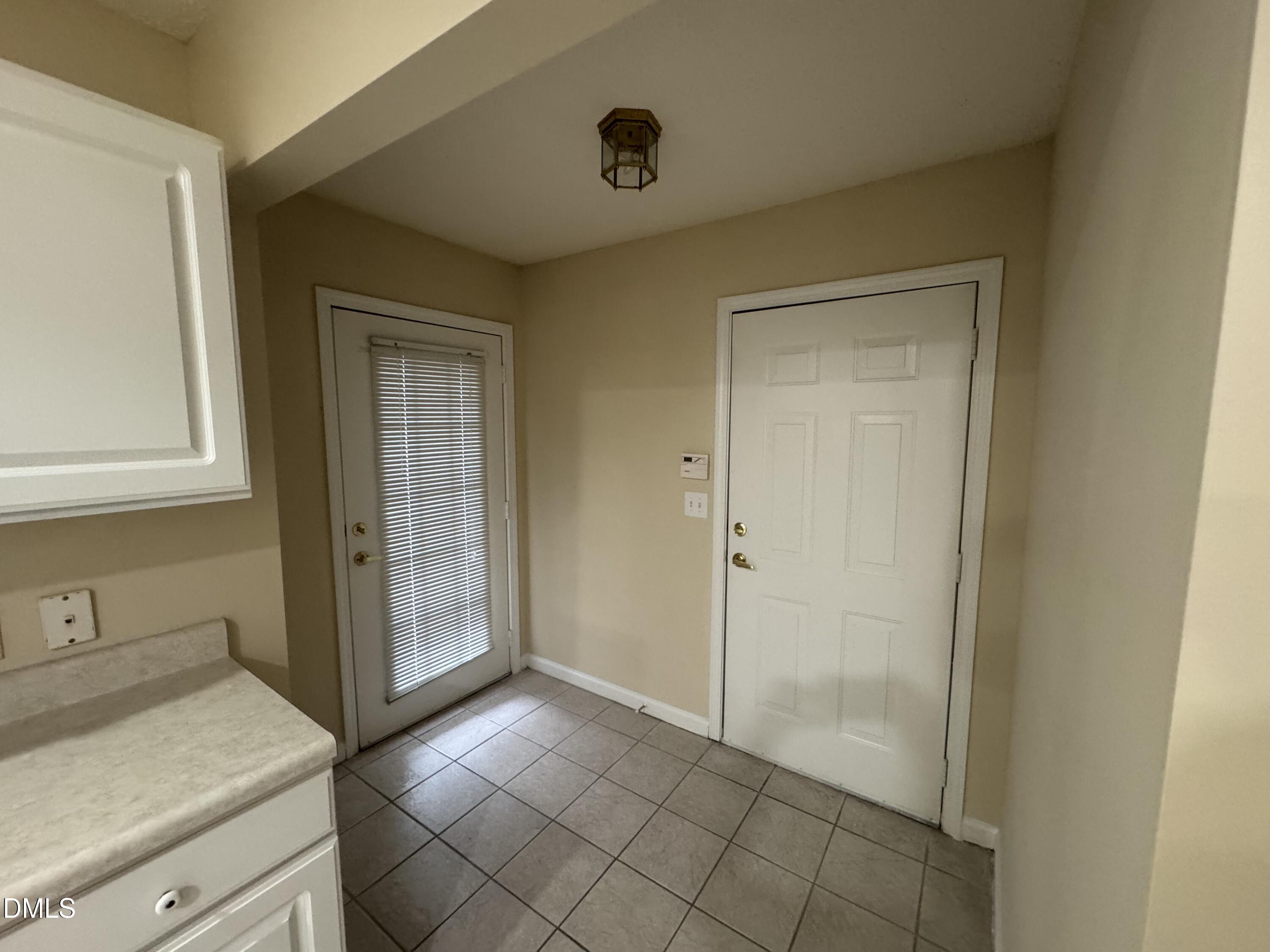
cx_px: 635
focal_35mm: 14
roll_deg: -1.6
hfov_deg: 102.1
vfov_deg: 85.7
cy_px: 476
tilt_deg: -7.1
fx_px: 514
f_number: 2.2
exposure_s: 1/60
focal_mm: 2.22
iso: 320
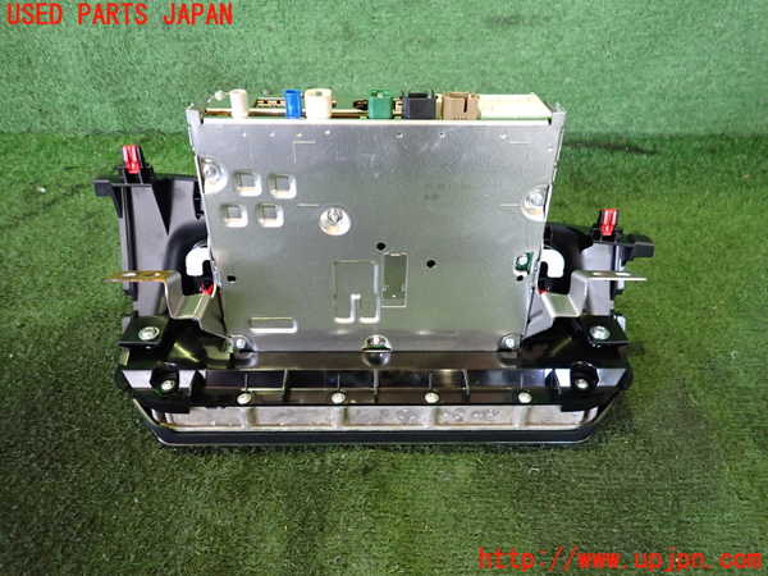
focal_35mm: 25
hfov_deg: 69.4
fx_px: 555
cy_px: 288
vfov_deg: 54.9
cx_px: 384
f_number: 2
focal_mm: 4.5
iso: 500
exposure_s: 1/30
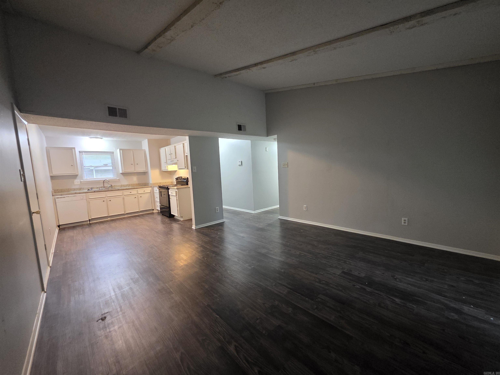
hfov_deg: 106.2
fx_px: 188
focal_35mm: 13
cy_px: 188
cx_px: 250
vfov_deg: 89.9
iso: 1000
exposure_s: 1/30
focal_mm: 2.2
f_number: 1.9
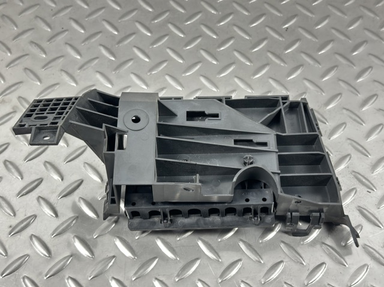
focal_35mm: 48
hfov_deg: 39.7
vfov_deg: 30.2
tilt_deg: -58.1
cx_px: 192
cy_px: 144
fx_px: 532
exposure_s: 1/50
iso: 200
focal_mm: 6.86
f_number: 1.78
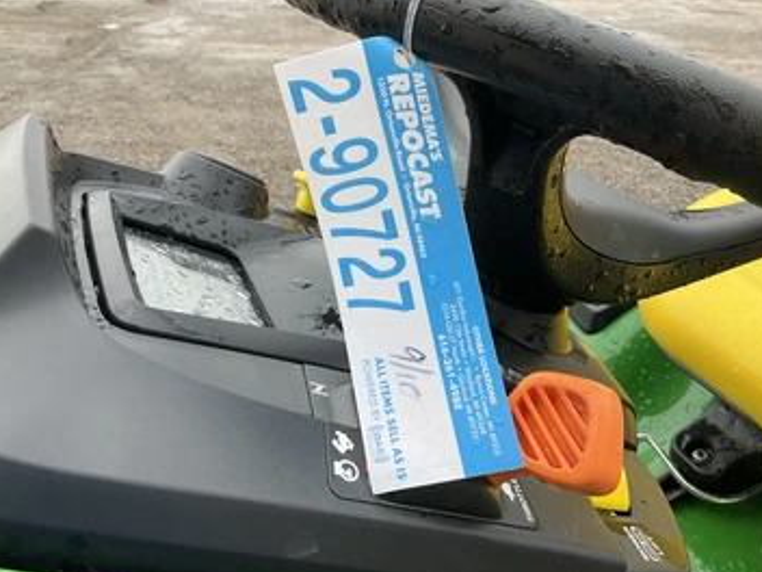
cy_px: 288
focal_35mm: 33
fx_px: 726
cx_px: 357
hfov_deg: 55.3
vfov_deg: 42.9
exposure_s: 1/156
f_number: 1.8
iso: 20
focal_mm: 3
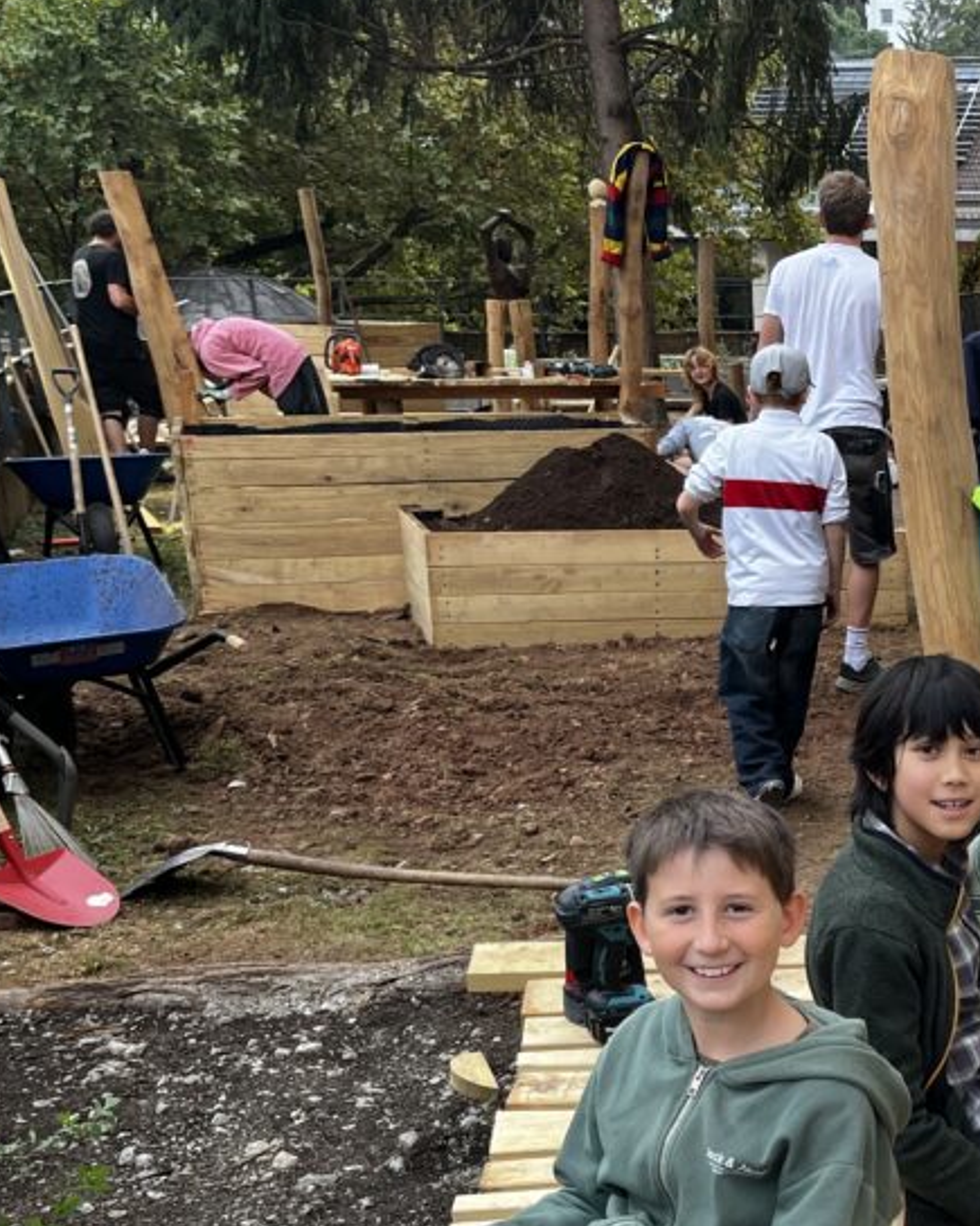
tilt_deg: -16.6
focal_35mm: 56
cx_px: 1142
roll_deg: -1.1
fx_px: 2031
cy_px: 877
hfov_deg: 24.8
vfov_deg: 33.1
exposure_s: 1/471
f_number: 1.6
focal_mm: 5.1
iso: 50
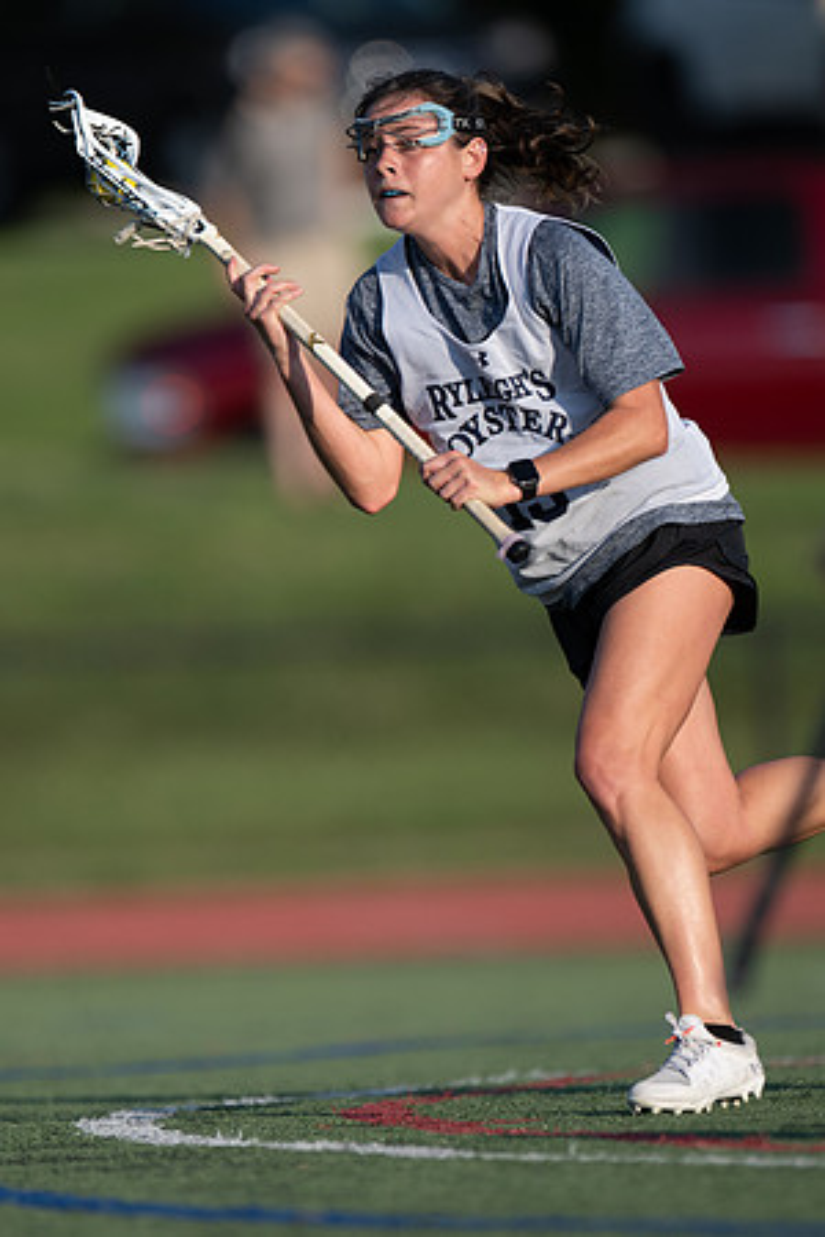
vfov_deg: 3.2
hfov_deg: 2.1
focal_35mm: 644
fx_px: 22139
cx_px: 485
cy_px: 664
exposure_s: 1/2000
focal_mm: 400
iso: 160
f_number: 2.8
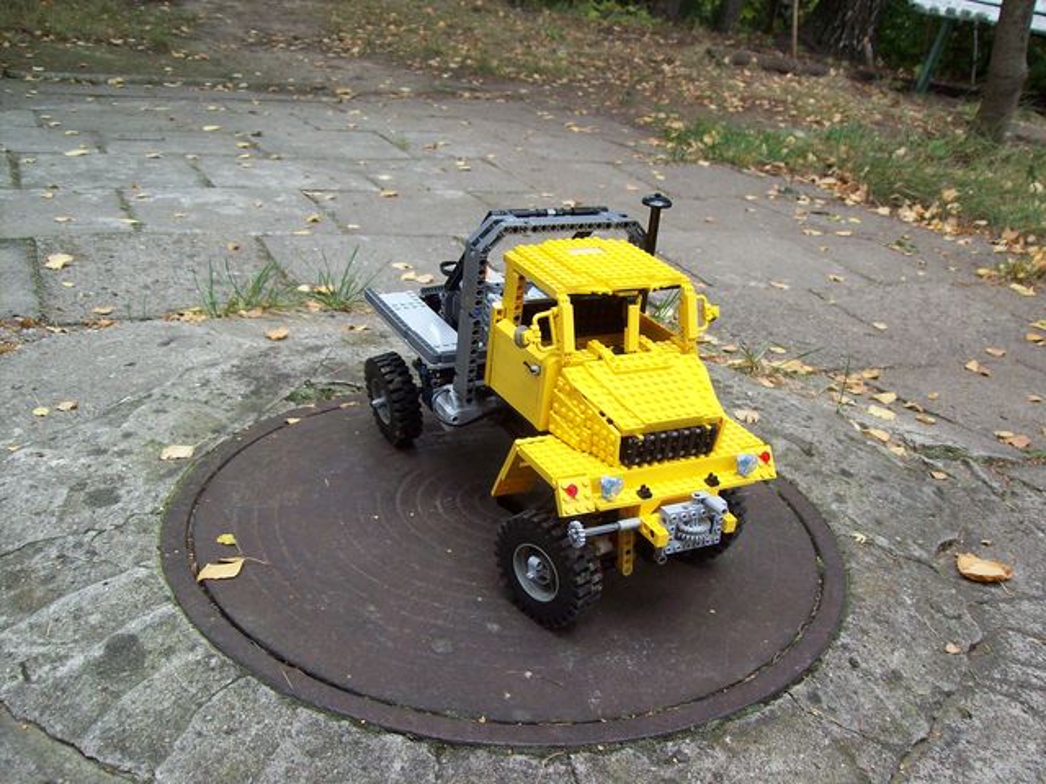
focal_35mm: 36
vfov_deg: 39.7
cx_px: 523
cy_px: 392
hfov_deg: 51.4
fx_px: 1088
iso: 80
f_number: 2.7
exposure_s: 1/141
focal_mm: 6
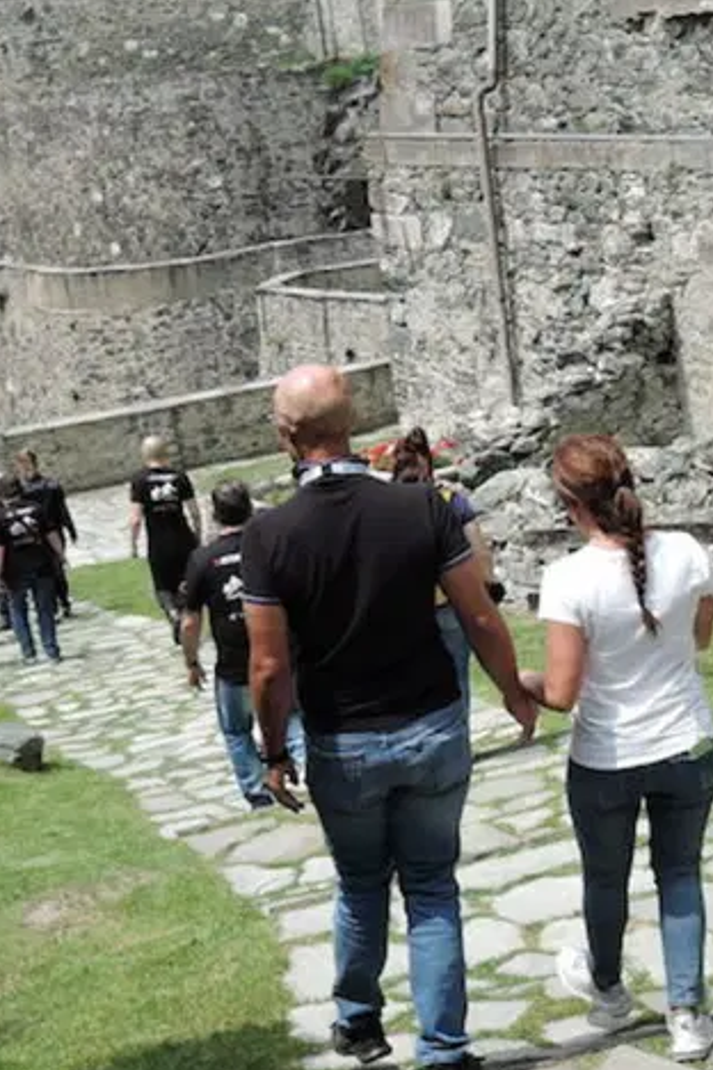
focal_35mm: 64
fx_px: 1901
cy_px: 658
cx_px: 681
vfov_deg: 31.3
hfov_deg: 20.7
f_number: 2.8
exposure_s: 1/800
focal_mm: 5.1
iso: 80
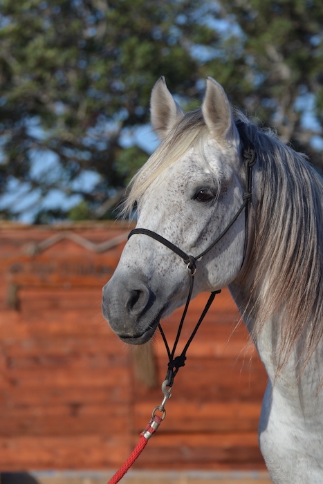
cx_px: 162
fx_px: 3430
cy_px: 242
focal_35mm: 255
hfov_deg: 5.4
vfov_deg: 8.1
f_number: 5.6
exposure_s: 1/500
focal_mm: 170
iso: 250
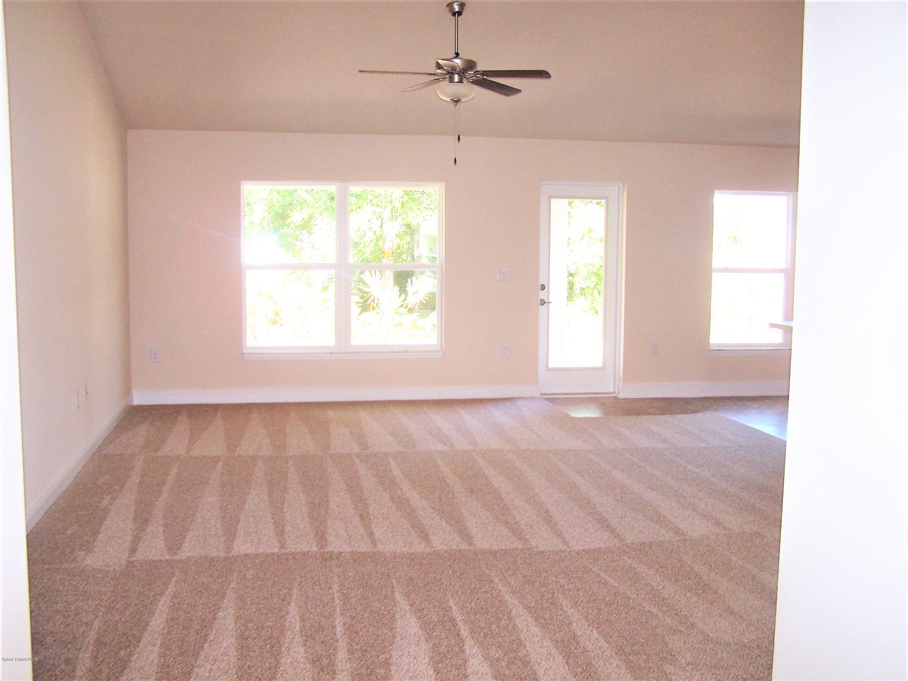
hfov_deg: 49.0
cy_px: 340
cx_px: 454
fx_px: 997
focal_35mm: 38
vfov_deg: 37.7
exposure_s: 1/60
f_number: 2.8
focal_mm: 6.3
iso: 140
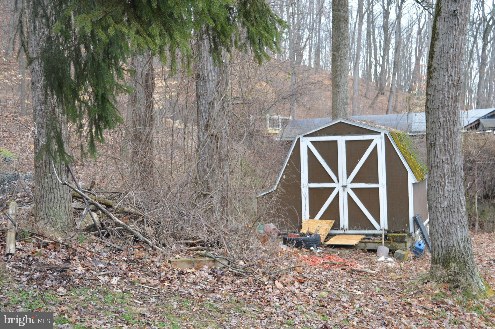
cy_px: 164
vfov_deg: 28.0
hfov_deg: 41.2
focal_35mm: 48
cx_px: 248
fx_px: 659
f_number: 5
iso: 400
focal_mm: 32
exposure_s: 1/100
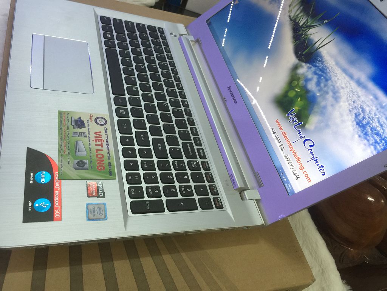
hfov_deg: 61.7
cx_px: 194
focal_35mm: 29
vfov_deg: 48.2
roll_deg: -30.4
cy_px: 146
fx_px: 324
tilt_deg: -44.2
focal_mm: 4.15
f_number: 2.2
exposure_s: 1/17
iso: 80
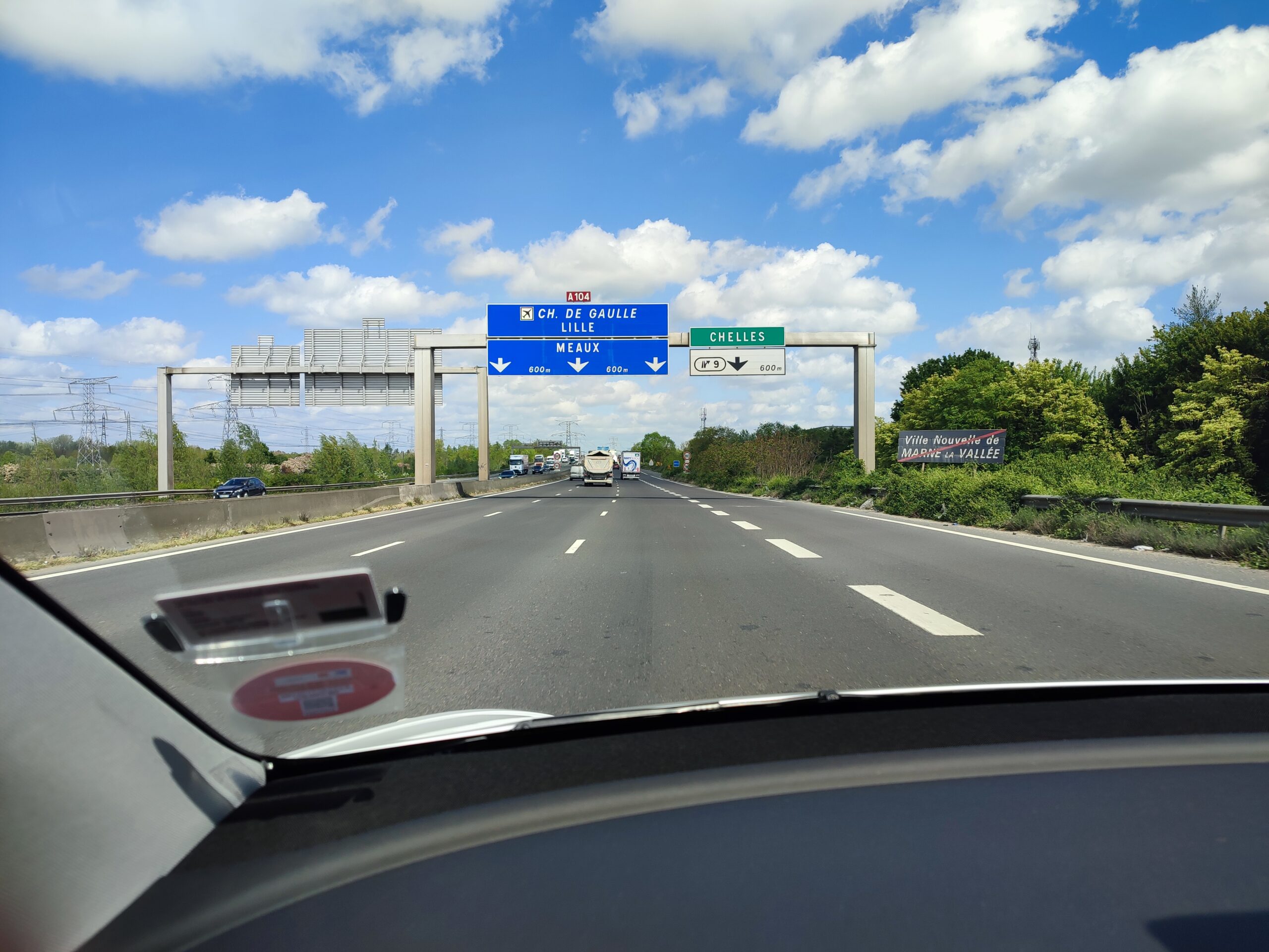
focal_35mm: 24
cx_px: 634
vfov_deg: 56.8
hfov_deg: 71.6
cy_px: 476
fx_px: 880
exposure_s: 1/499
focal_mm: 5.89
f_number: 1.89
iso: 50
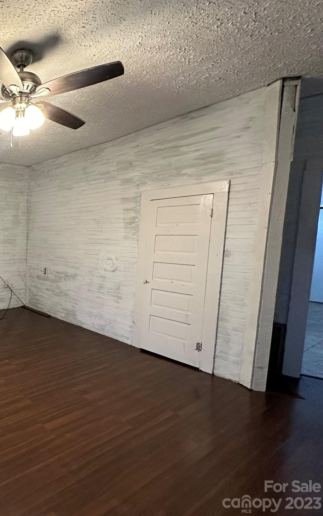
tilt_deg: -5.0
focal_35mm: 20
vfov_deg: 85.1
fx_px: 282
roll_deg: -0.2
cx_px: -25
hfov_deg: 46.0
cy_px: 259
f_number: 2.2
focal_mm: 2.22
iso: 500
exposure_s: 1/60
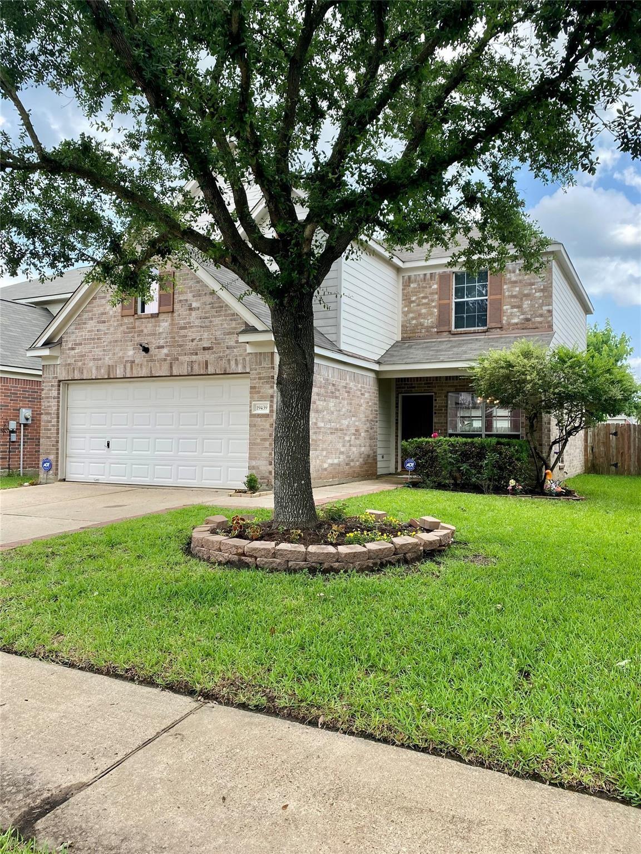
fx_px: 642
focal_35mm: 26
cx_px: 320
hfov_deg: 53.1
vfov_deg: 67.3
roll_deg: -0.6
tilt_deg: +2.4
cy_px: 427
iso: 32
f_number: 1.8
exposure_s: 1/757
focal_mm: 4.25
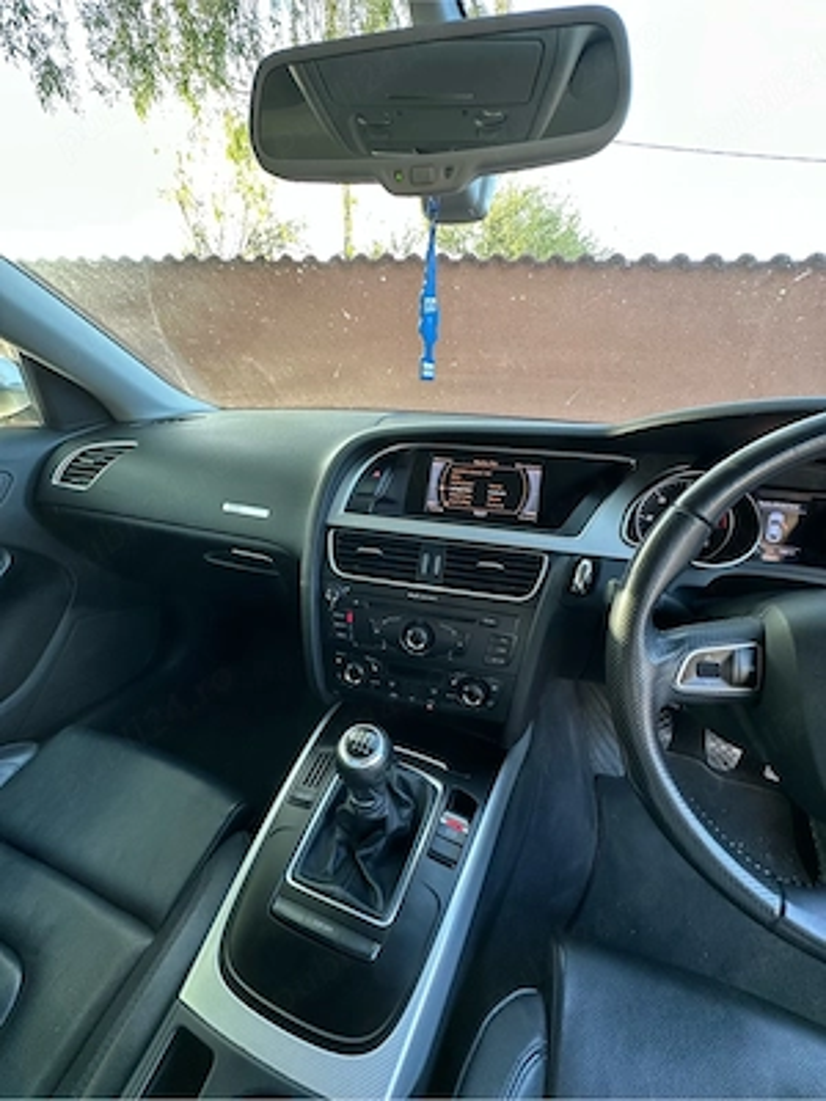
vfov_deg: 102.1
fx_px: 445
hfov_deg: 85.7
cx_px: 413
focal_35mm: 14
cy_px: 550
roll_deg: -1.8
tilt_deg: -21.2
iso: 200
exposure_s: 1/99
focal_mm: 2.22
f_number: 2.2
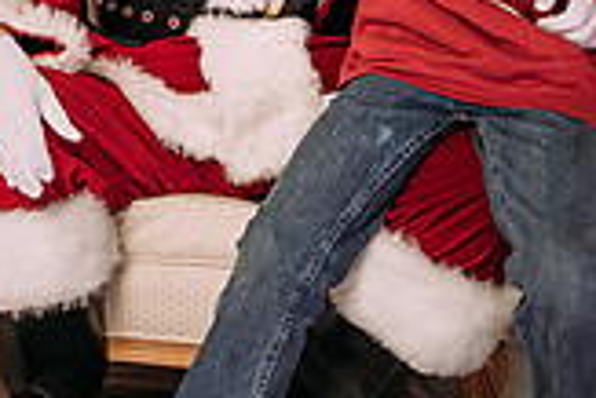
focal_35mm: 132
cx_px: -13
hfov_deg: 15.2
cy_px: -14
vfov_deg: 10.3
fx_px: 2187
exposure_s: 1/100
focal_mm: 35
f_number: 5
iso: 100
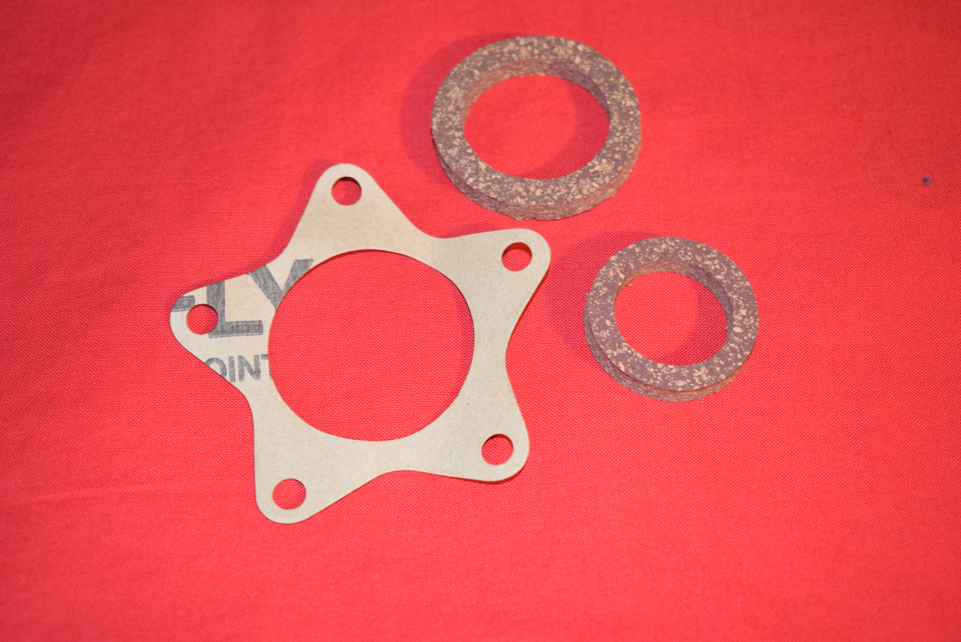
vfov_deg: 25.8
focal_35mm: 52
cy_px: 321
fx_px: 1403
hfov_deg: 37.8
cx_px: 480
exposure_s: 1/30
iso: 800
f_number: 5
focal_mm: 35
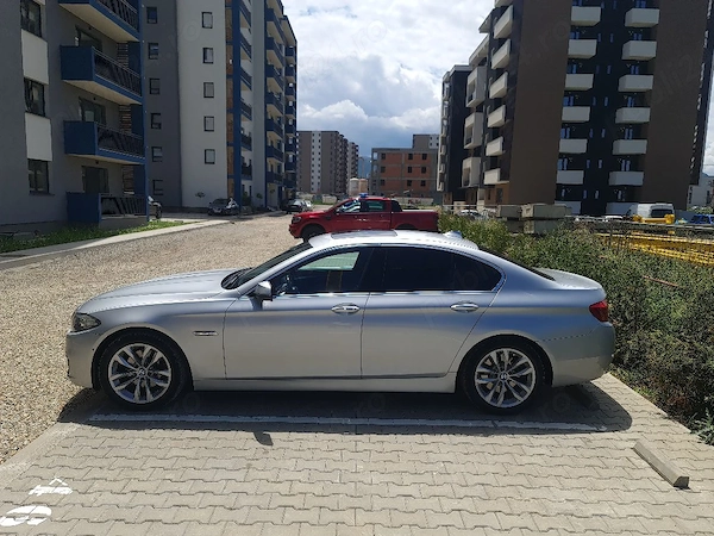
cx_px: 357
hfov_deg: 69.4
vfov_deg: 54.9
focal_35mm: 25
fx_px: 516
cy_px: 268
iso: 50
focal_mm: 7
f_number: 1.8
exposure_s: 1/1250
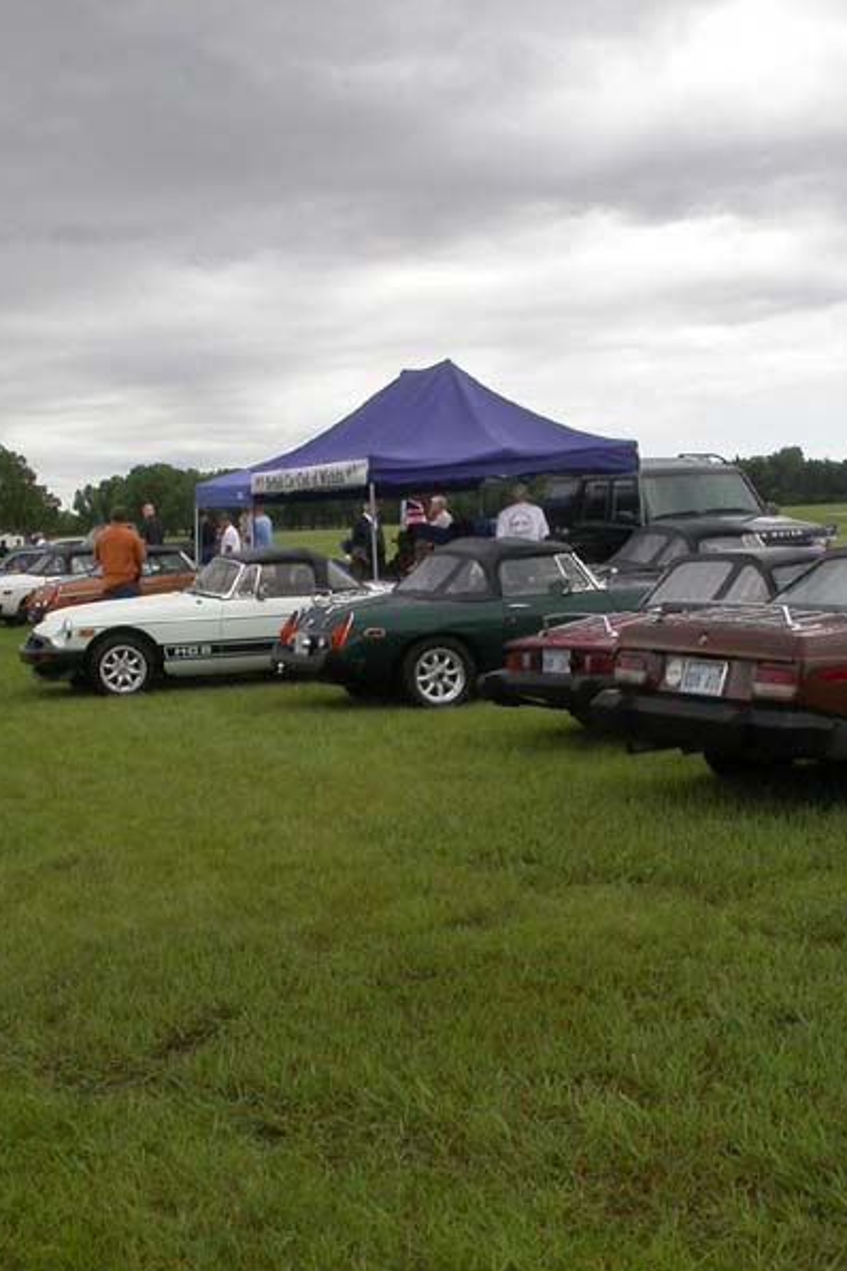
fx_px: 1870
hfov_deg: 25.5
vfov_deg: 37.5
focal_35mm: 53
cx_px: 400
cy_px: 637
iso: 100
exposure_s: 1/237
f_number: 6.7
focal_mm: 7.85
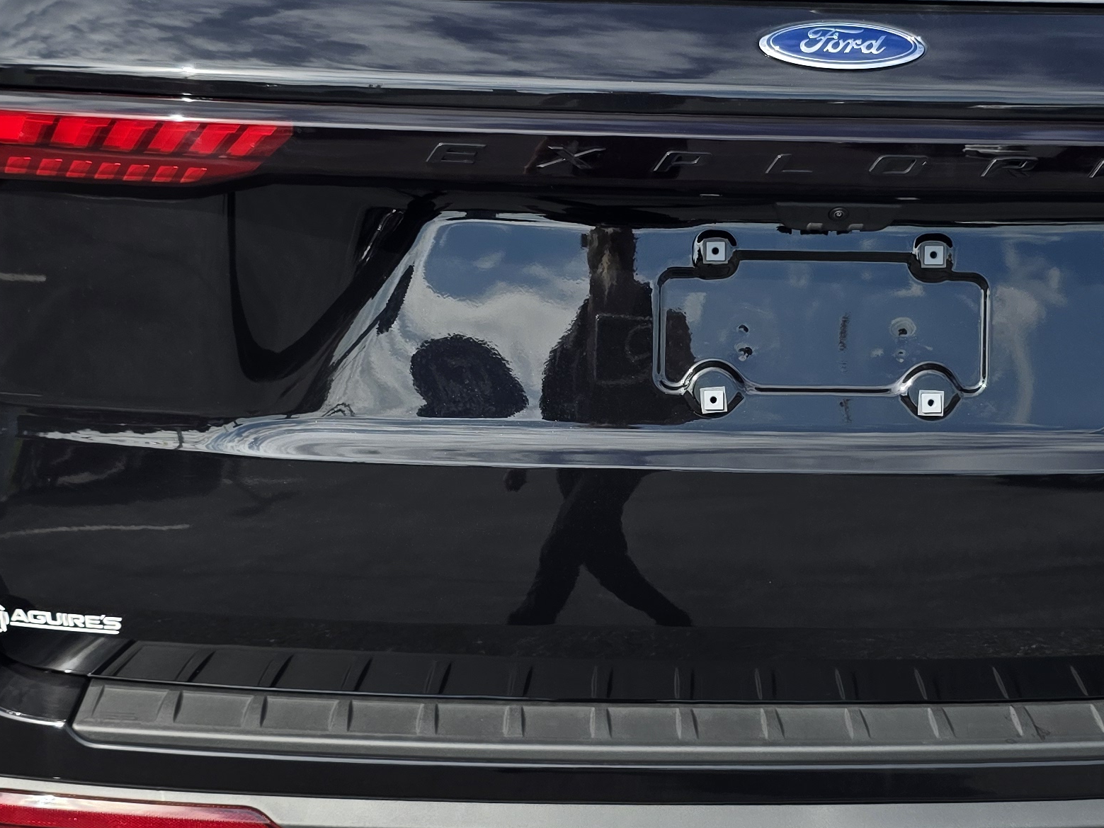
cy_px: 330
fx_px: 1882
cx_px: 705
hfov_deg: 32.5
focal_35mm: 59
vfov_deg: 24.8
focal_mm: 6.3
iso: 80
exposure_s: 1/2820
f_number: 1.7
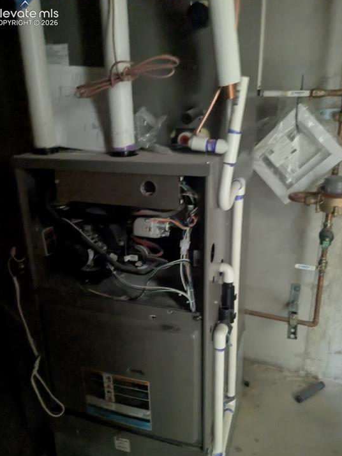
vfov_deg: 61.6
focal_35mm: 29
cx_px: 172
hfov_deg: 48.2
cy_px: 239
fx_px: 382
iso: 3778
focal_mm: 4.38
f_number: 1.73
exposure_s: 1/3.08
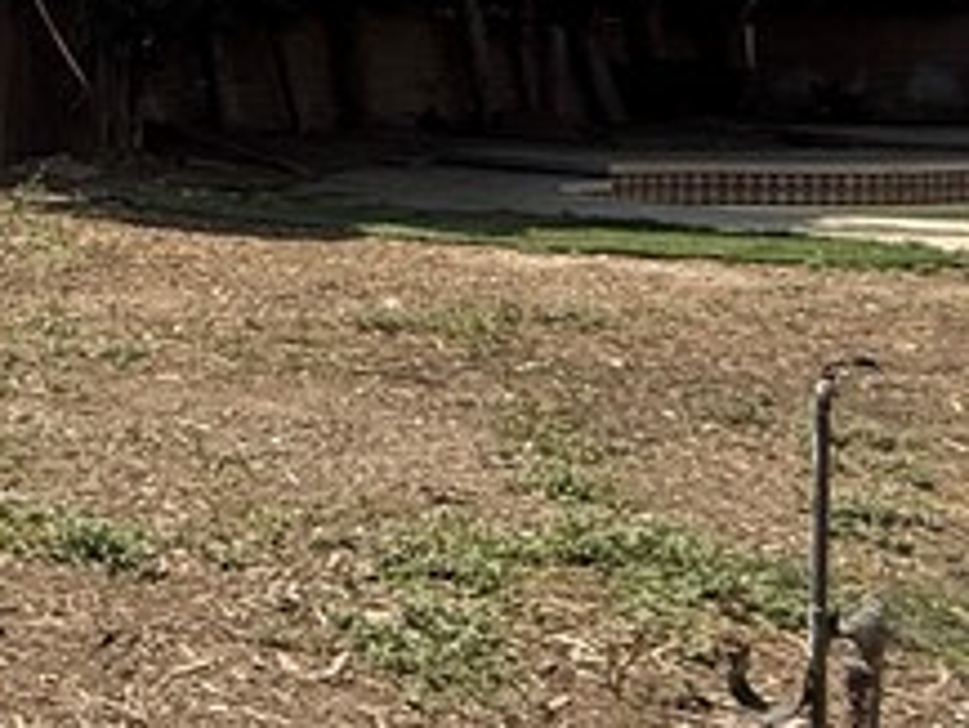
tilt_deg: +0.2
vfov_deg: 21.7
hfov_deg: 22.1
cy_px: 40
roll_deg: -1.0
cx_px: -621
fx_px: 1849
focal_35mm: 66
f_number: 2.2
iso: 50
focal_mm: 2.22
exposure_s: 1/2410
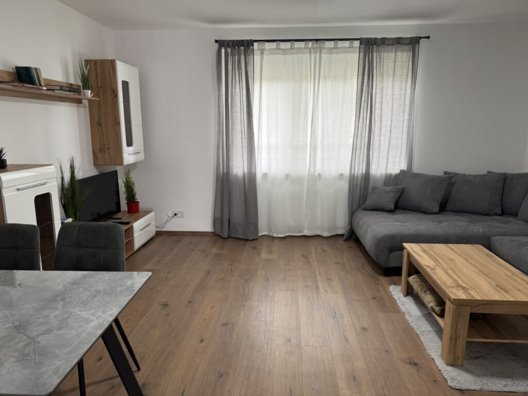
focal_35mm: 24
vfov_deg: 56.8
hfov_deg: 71.6
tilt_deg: -11.7
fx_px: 366
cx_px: 264
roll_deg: +0.0
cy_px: 198
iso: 125
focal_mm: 6.76
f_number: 1.78
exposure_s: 1/50
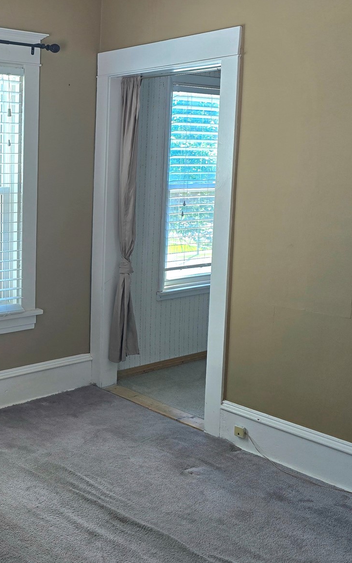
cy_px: 245
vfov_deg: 46.1
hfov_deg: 27.5
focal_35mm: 43
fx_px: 660
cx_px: -28
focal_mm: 6.3
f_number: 1.7
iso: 80
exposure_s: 1/120
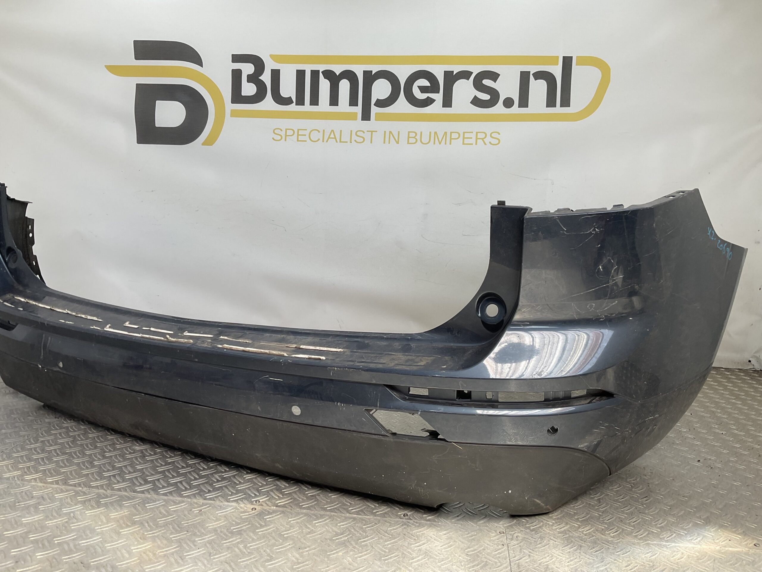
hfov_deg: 61.7
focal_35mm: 29
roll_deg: -2.5
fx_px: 638
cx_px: 381
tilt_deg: -7.6
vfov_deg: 48.2
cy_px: 286
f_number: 1.8
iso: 16
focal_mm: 3
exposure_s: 1/210
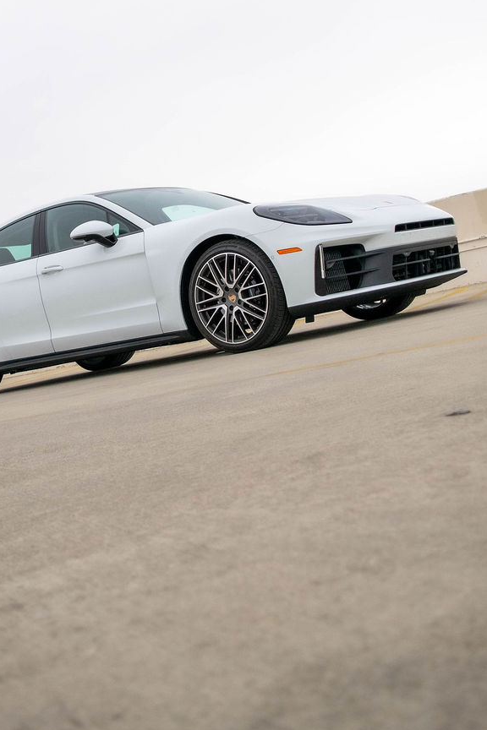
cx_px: 157
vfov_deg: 40.2
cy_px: 199
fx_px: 974
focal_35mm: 48
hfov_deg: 27.9
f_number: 4
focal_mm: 18
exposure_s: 1/1000
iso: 400
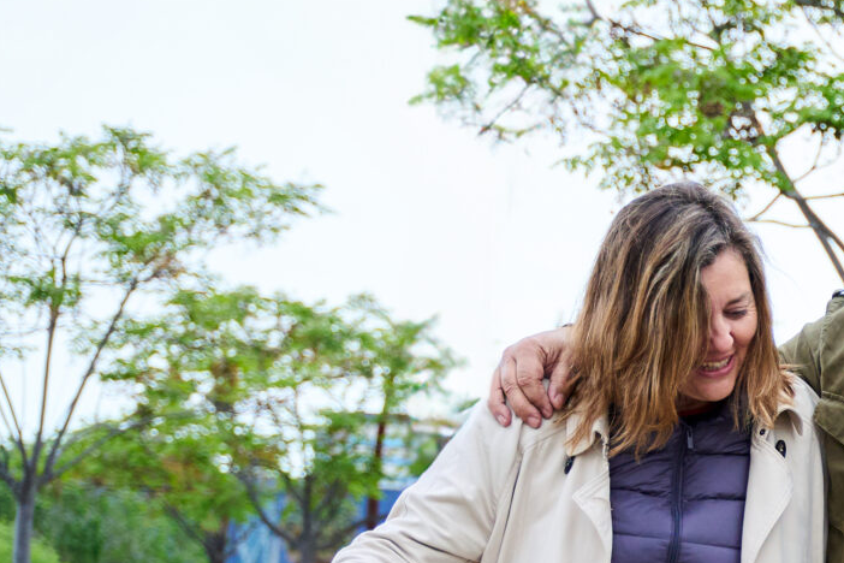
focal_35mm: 138
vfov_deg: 9.7
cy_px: 777
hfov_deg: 13.6
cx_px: 1428
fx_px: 3225
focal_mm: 37.7
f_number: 2.8
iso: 400
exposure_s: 1/1600
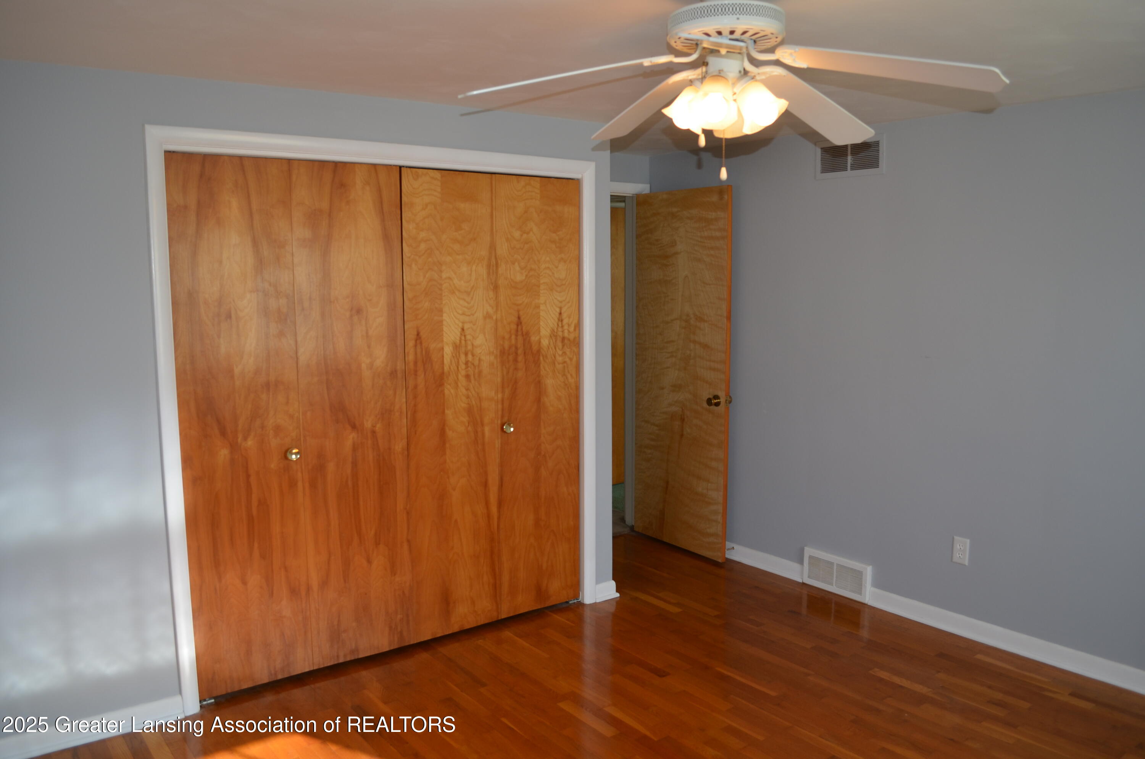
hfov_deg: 67.5
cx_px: 572
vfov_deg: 47.7
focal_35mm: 27
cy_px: 380
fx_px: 857
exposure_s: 1/160
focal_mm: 18
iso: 200
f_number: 3.5
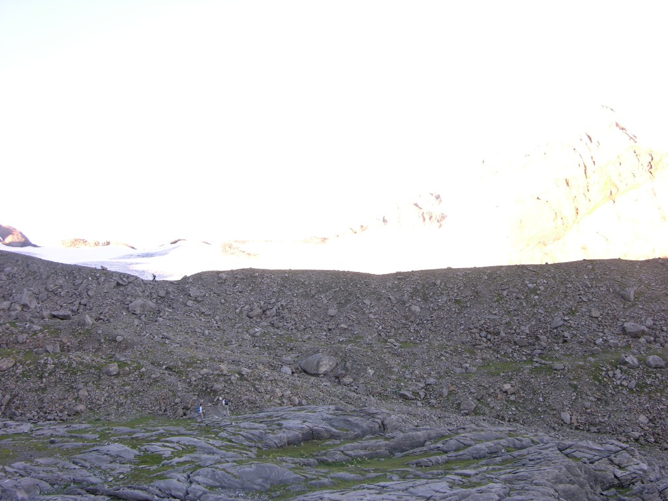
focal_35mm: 35
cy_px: 250
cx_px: 334
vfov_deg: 40.7
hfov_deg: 52.6
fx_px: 675
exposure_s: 1/49.1
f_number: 3.2
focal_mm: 8.9
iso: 50
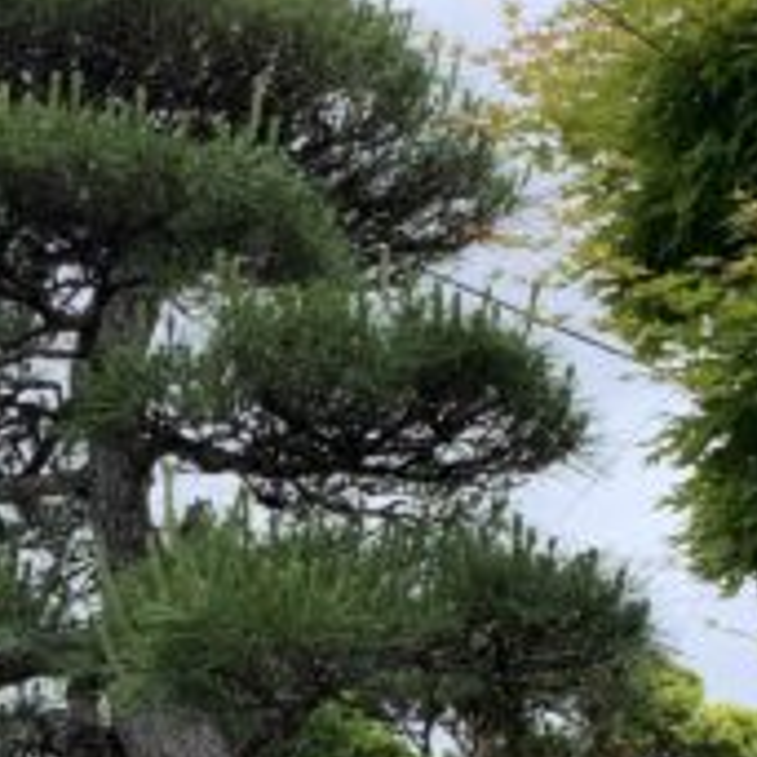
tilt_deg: +13.9
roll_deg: -2.4
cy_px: 739
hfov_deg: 19.9
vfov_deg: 19.6
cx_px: 137
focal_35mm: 86
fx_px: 2128
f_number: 1.8
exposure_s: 1/1314
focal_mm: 4.25
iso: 25
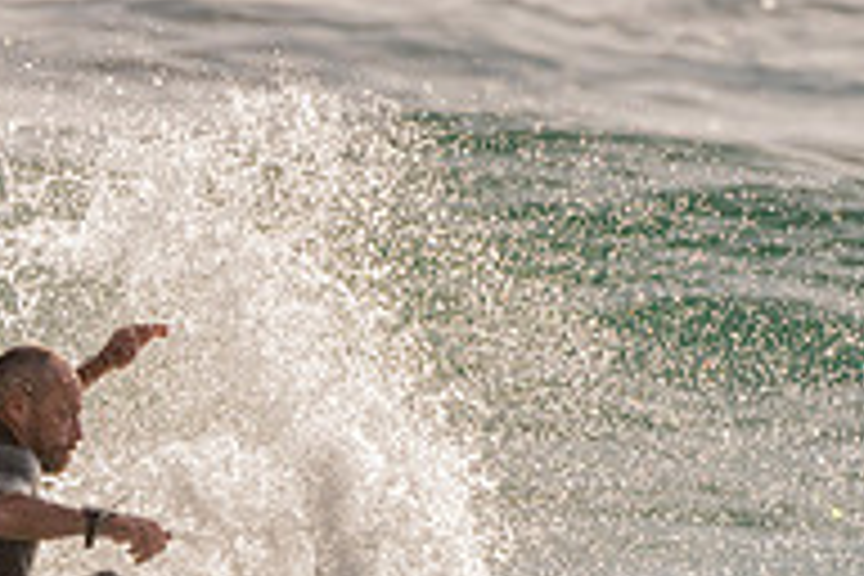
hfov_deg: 1.1
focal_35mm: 1853
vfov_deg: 0.7
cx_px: 161
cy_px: 687
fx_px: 44469
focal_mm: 500
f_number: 5.6
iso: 125
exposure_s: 1/2000
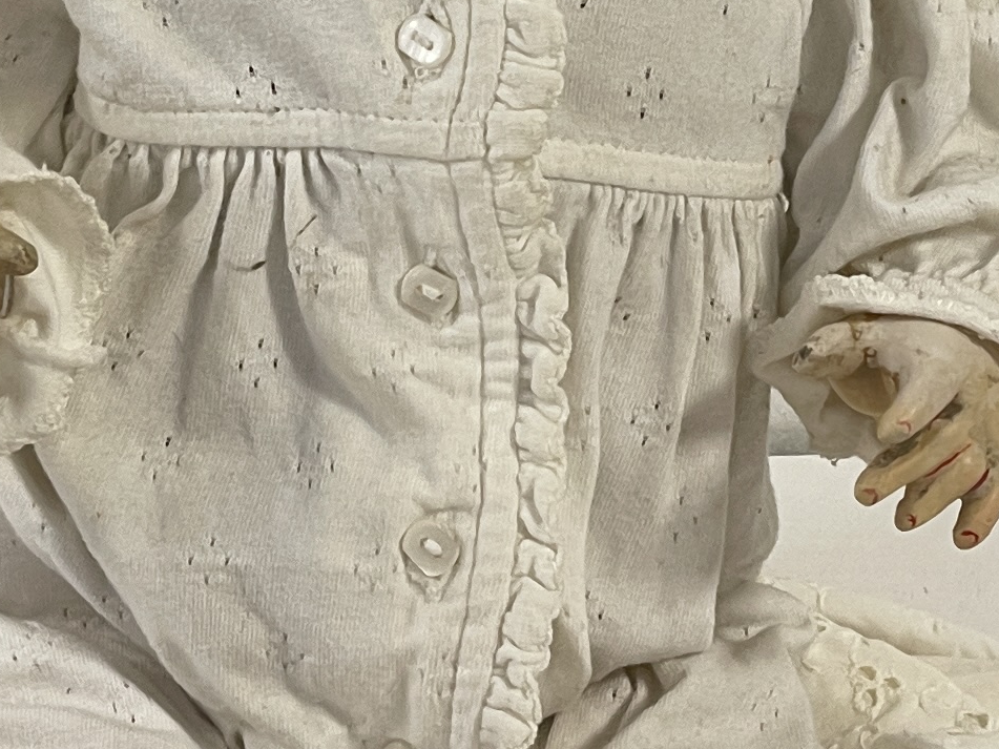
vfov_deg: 13.9
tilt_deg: -25.7
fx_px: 3059
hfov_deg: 18.5
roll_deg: -3.6
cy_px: 121
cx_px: 574
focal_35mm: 106
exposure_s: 1/50
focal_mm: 5.1
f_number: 1.6
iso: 64
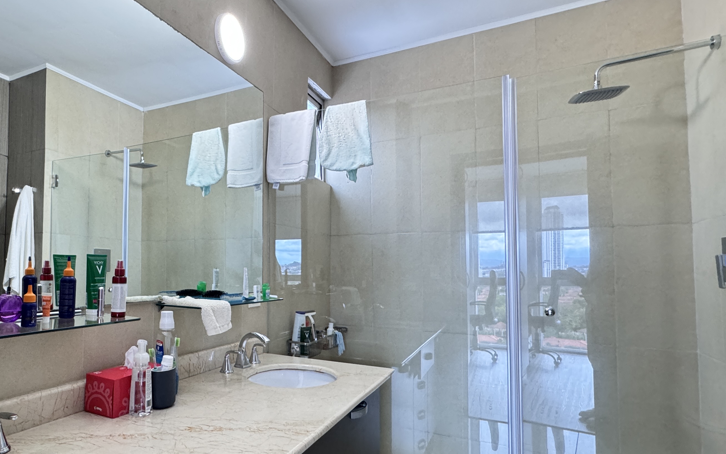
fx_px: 455
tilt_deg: +3.1
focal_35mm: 23
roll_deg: -0.1
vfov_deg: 52.9
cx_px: 222
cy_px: 247
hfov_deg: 73.9
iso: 320
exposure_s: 1/60
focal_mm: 2.22
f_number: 2.2
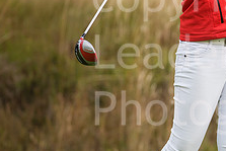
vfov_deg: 1.8
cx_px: 226
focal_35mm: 779
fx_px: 4893
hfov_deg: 2.6
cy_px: 61
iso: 640
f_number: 4.5
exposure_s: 1/2000
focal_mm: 300
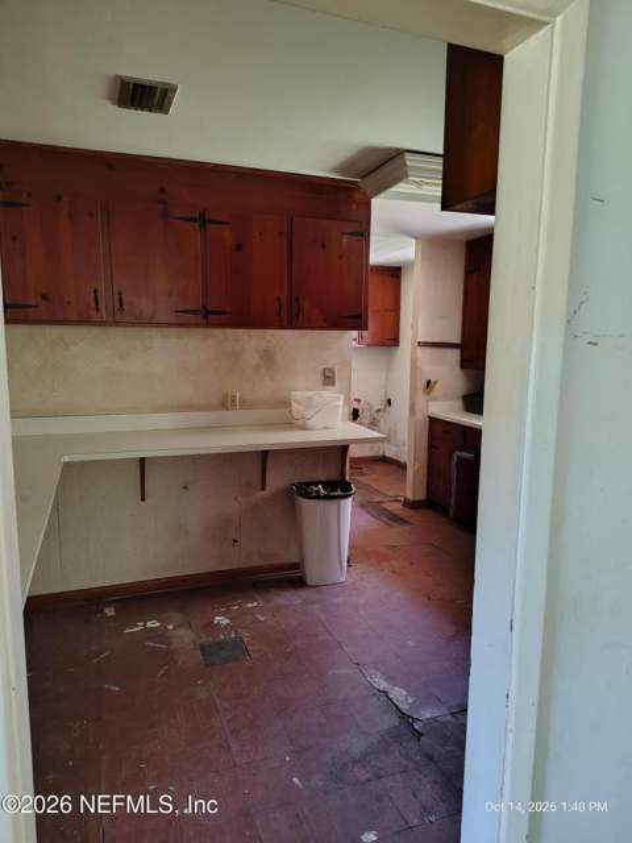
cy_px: 422
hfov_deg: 56.8
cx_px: 316
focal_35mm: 24
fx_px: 584
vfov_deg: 71.6
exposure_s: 1/40.2
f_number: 1.8
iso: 1600
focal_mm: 5.56
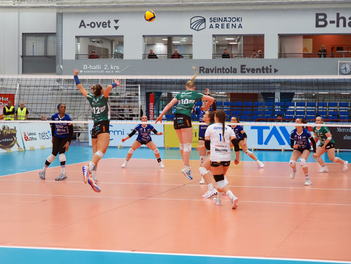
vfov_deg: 15.9
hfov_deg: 21.1
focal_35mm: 93
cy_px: 131
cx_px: 174
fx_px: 943
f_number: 3.2
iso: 3200
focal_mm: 46
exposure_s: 1/640
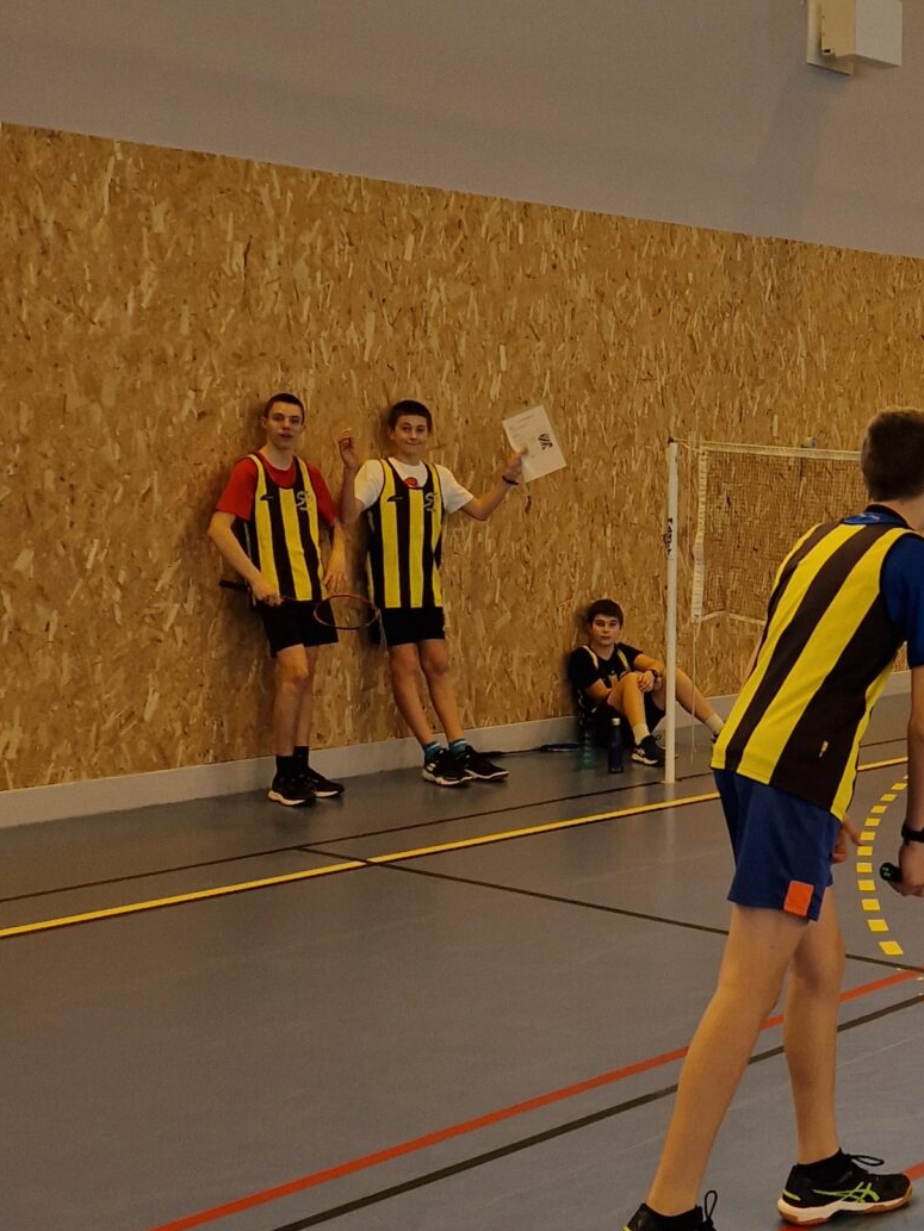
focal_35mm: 57
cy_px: 665
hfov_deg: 24.3
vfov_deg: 33.8
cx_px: 960
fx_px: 2028
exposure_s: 1/100
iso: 50
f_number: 1.8
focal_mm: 5.4
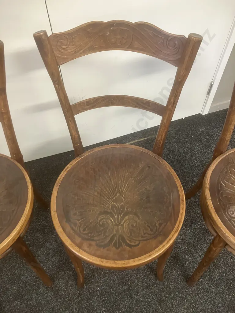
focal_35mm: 28
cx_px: 118
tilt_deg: -52.7
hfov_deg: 49.7
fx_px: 253
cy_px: 156
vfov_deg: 63.4
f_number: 1.8
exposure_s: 1/50
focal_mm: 3.99
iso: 320
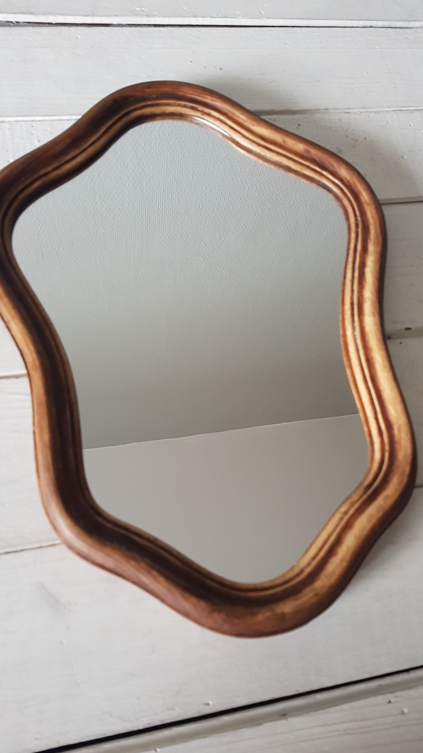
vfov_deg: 66.1
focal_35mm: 29
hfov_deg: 40.2
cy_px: 380
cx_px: 203
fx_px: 578
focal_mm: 4.2
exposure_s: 1/17
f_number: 1.7
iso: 200
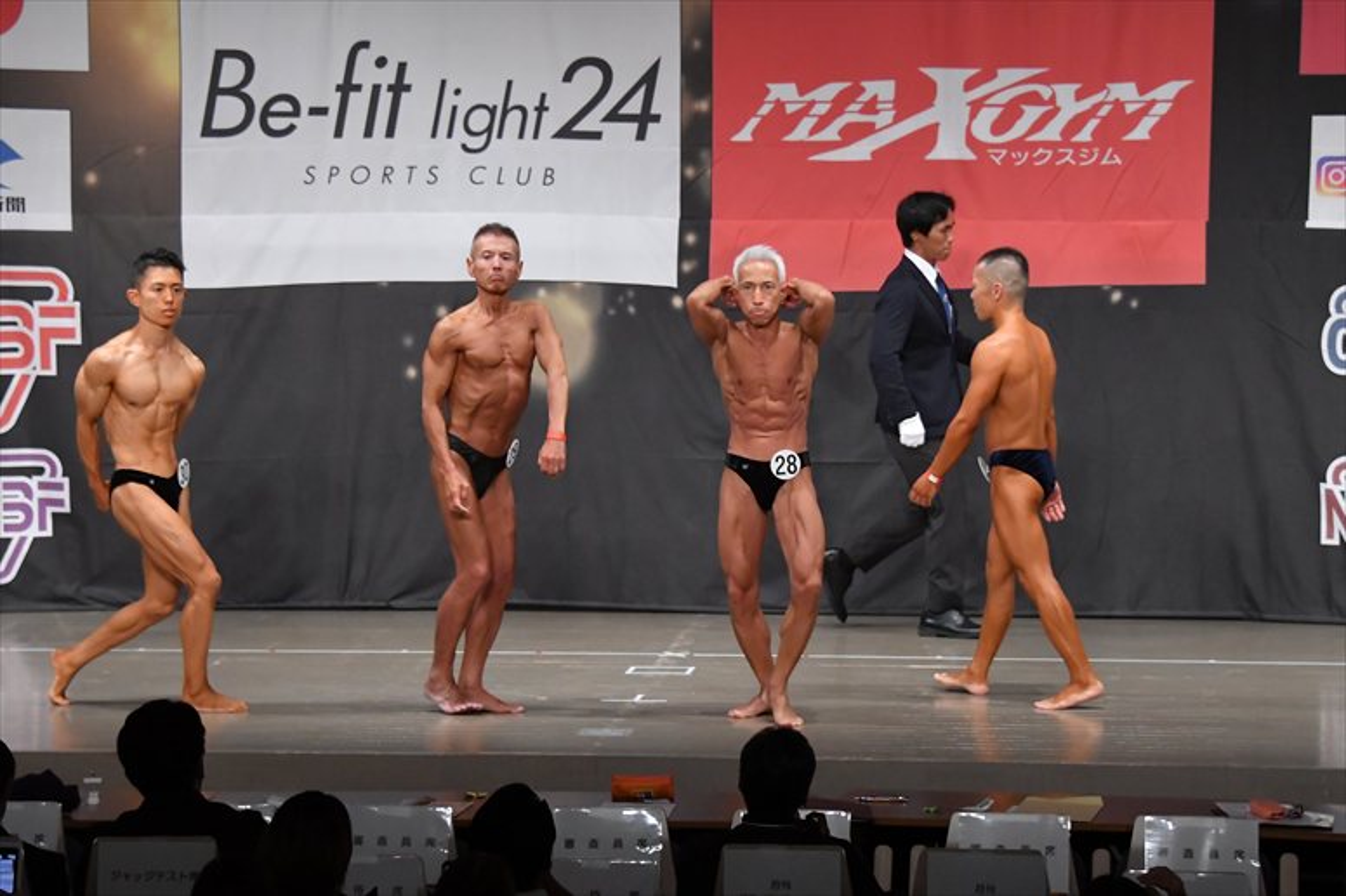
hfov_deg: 16.1
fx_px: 4746
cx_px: 673
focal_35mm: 127
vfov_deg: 10.8
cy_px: 448
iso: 5000
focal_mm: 85
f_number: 5.6
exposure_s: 1/400
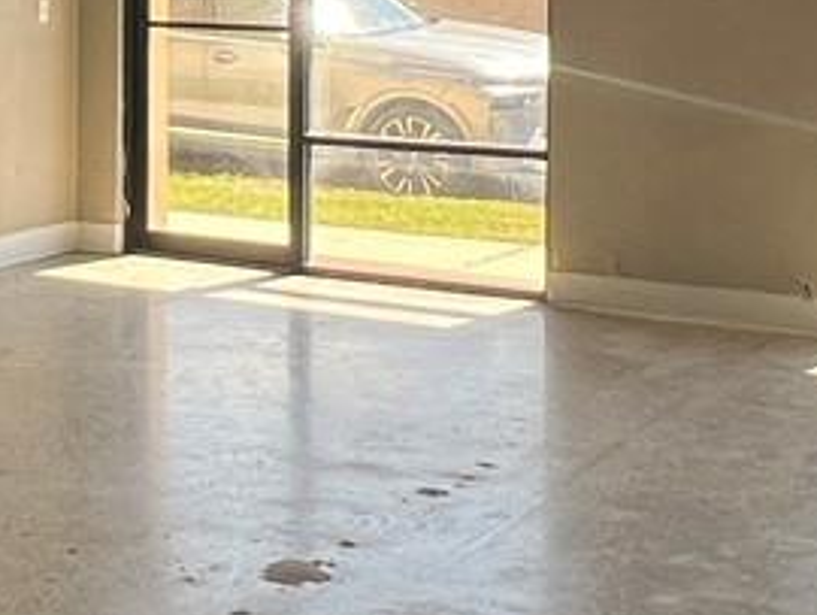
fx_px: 1819
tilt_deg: -1.2
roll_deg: +1.8
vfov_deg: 18.7
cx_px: -57
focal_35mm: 77
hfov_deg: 23.9
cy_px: 6
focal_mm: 1.57
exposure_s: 1/146
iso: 32
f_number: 1.8
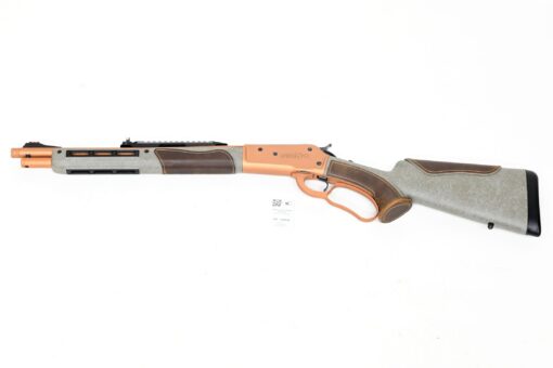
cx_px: 276
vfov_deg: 28.1
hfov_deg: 41.1
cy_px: 184
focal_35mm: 48
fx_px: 737
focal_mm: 48
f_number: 10
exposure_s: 1/3
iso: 320
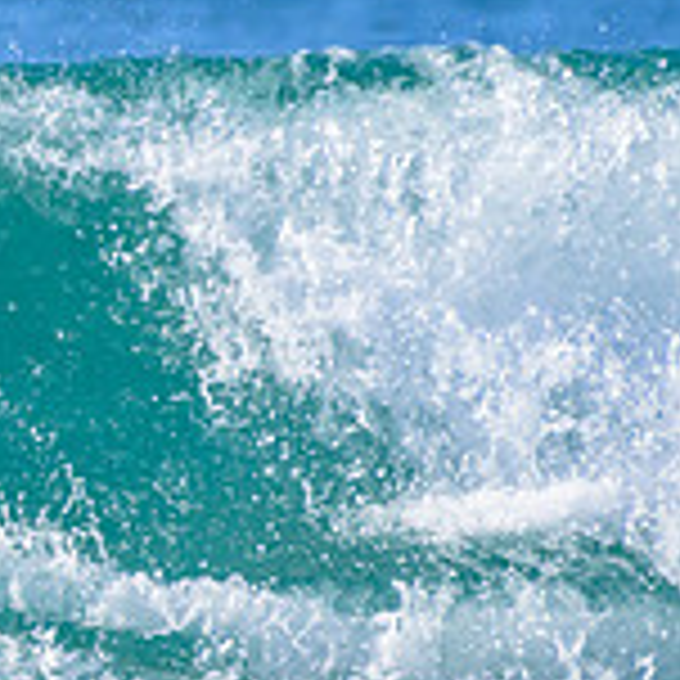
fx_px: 72564
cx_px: -621
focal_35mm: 3265
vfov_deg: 0.5
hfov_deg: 0.5
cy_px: 340
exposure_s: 1/2000
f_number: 11
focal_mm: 1000
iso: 1600
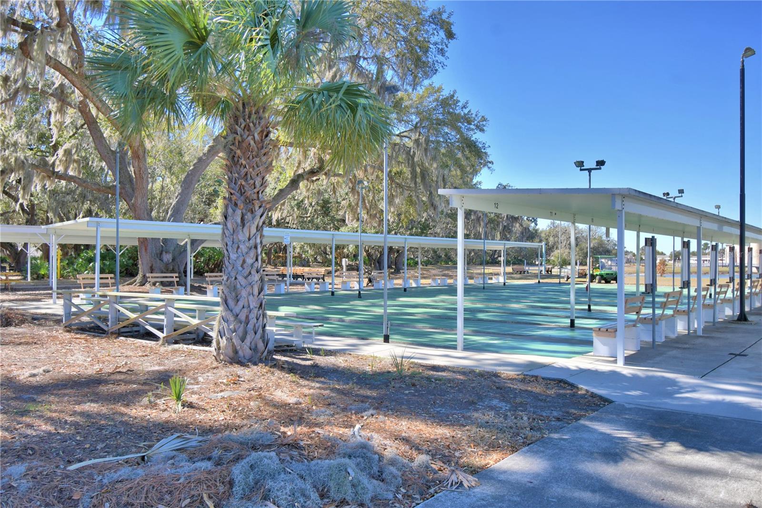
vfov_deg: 43.6
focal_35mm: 30
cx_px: 381
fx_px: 635
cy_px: 254
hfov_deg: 61.9
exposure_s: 1/250
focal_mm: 20
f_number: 7.1
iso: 100
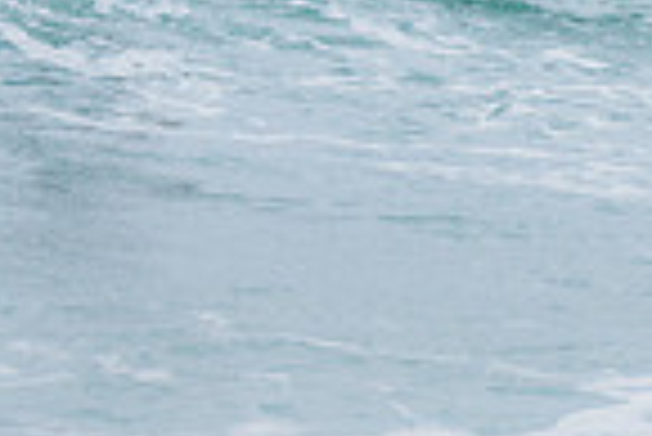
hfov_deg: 0.8
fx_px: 44488
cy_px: -289
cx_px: 74
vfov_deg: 0.6
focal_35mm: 2454
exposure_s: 1/2000
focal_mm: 500
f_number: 5.6
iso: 720
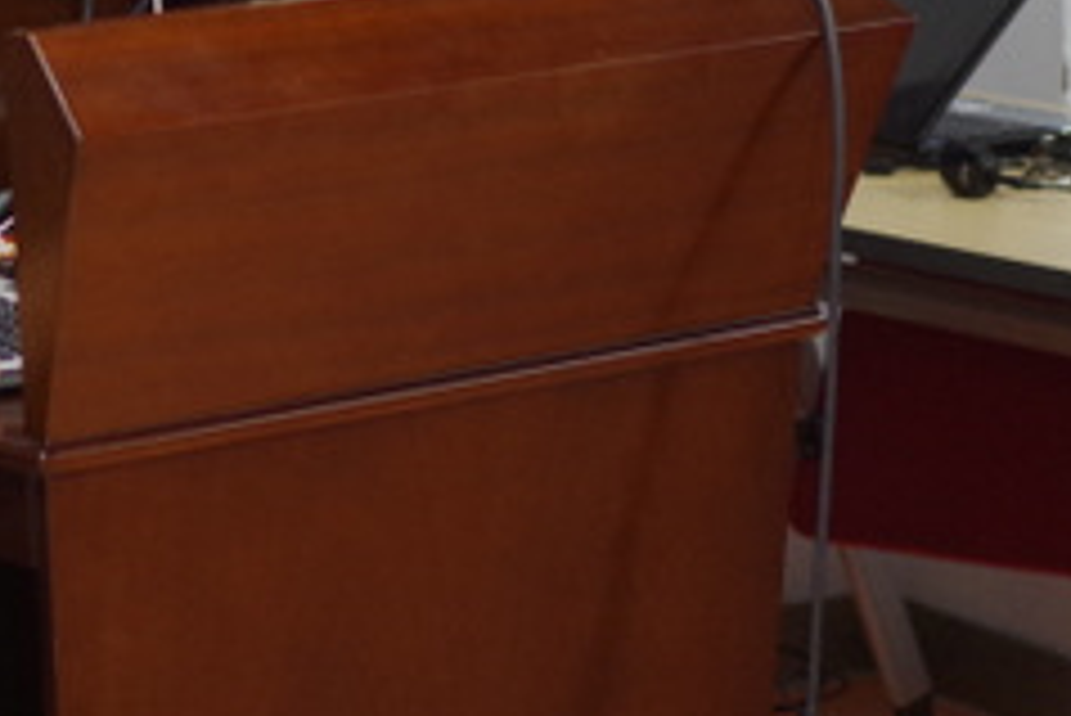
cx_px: -58
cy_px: -320
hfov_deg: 11.6
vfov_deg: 7.7
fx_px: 5209
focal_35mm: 175
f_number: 2.4
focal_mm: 35
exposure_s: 1/60
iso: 800
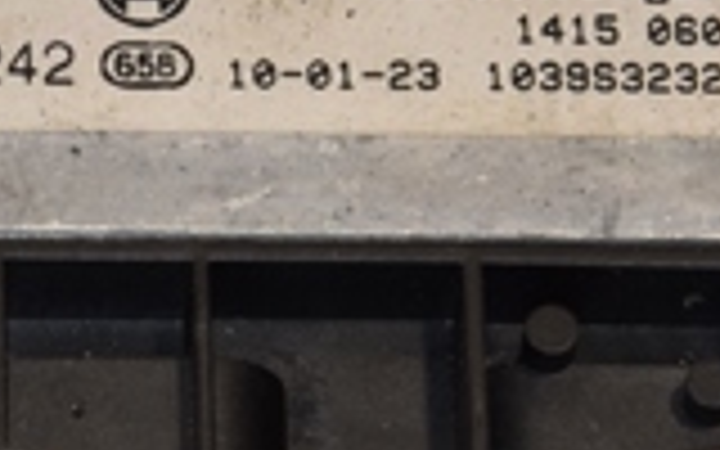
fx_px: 12618
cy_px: -198
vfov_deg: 2.0
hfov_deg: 3.3
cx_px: 135
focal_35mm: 643
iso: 800
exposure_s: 1/200
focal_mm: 105
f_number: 9
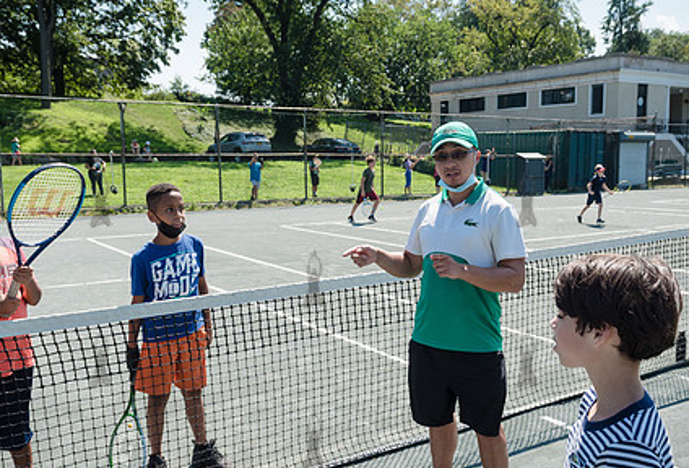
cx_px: 377
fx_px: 712
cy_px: 241
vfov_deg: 36.4
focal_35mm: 37
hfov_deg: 51.6
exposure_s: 1/400
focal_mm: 24
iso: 125
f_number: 5.6
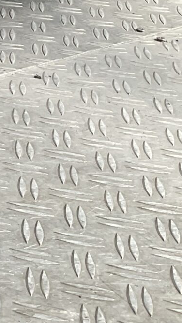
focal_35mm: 121
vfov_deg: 16.6
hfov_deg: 8.5
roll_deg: +0.0
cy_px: -110
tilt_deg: -15.3
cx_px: -344
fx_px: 1038
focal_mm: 3
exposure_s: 1/231
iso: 16
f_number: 1.8
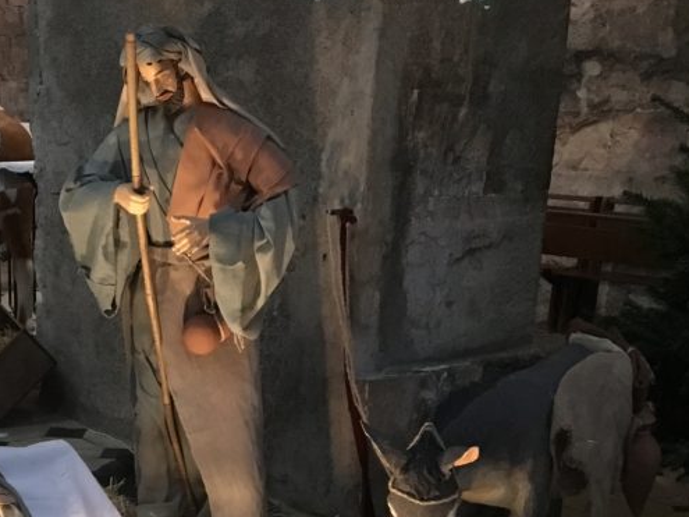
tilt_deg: -18.6
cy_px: 517
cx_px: 84
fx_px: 1194
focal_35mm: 60
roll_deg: +0.2
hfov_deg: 30.9
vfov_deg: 23.4
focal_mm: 4.15
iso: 320
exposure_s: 1/17
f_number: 2.2
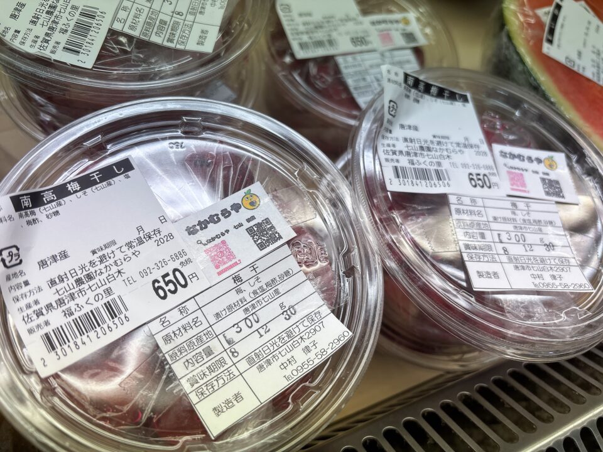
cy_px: 226
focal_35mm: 26
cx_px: 302
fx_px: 453
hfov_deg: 67.3
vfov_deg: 53.1
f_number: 1.6
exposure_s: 1/257
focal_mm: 5.96
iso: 40
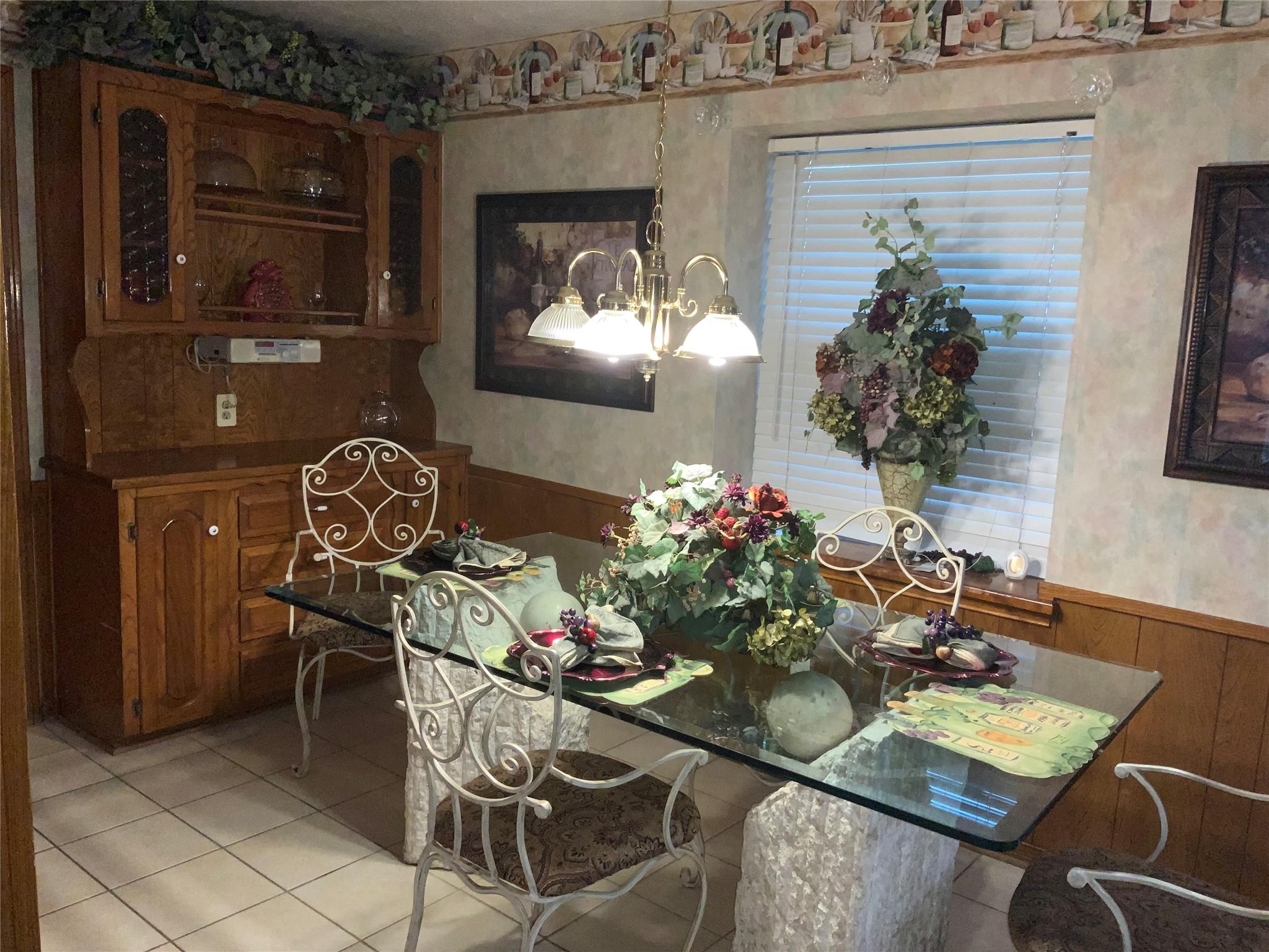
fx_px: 1063
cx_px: 634
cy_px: 476
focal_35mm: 29
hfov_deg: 61.7
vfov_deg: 48.2
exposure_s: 1/60
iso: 64
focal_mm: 3
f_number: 1.8
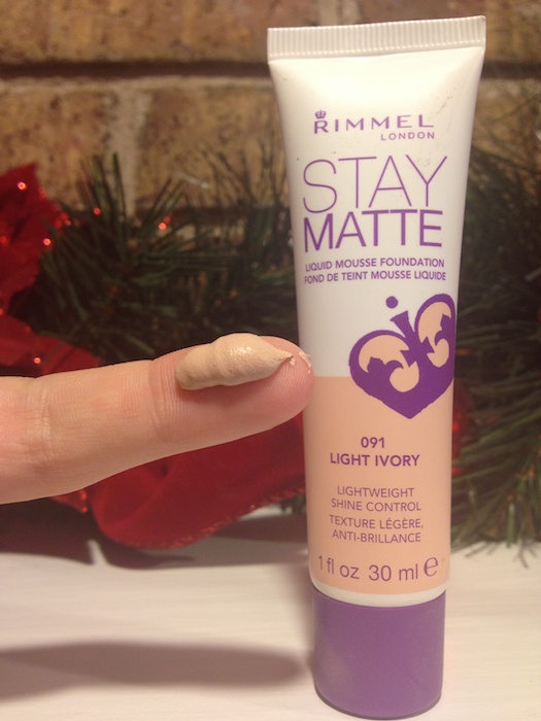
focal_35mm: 35
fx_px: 729
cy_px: 360
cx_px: 270
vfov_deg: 52.6
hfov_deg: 40.7
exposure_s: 1/20
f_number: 2.4
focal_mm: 4.28
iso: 100
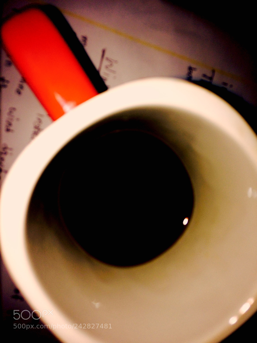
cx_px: 128
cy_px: 172
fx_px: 287
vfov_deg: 61.7
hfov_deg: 48.2
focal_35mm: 29
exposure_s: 1/612
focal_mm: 4.15
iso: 32
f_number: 2.2
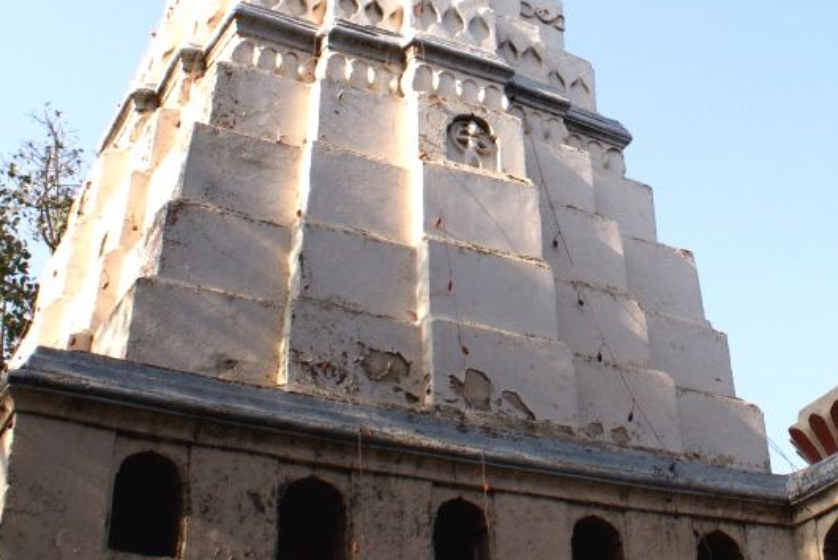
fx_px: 1421
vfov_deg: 22.1
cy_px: 138
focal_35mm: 61
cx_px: 764
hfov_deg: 31.2
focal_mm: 18
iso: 100
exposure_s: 1/160
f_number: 10
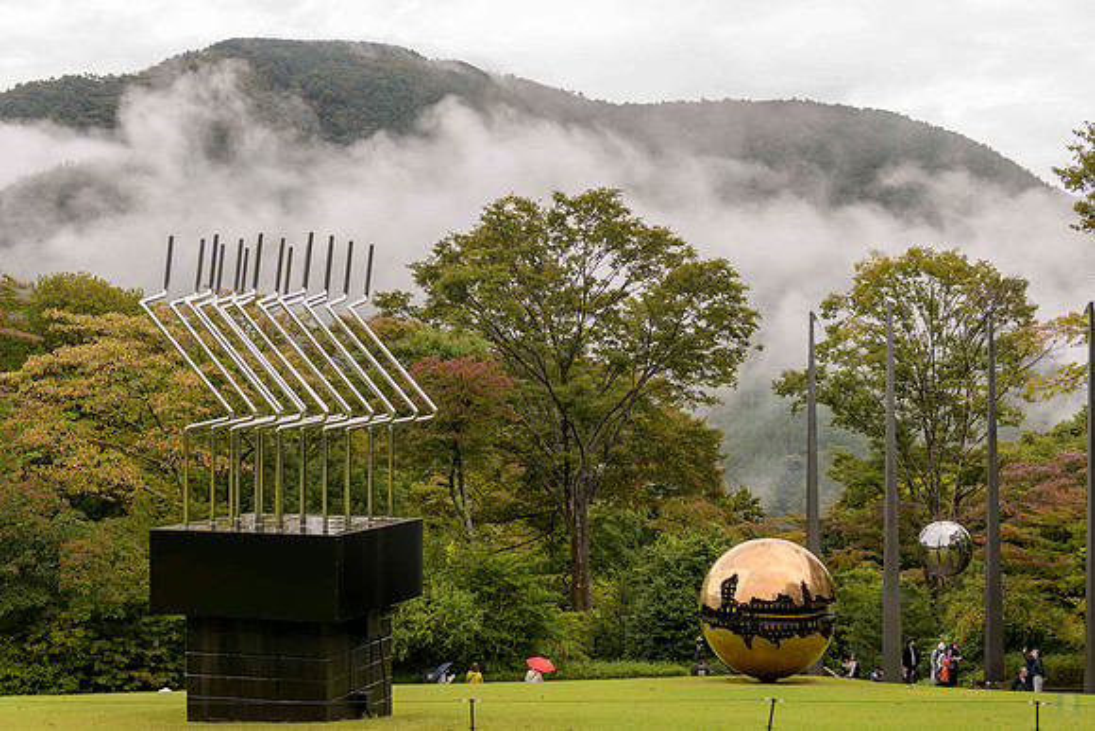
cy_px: 366
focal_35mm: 50
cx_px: 548
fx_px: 1521
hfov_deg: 39.6
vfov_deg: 27.0
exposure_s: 1/160
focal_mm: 50
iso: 64
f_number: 5
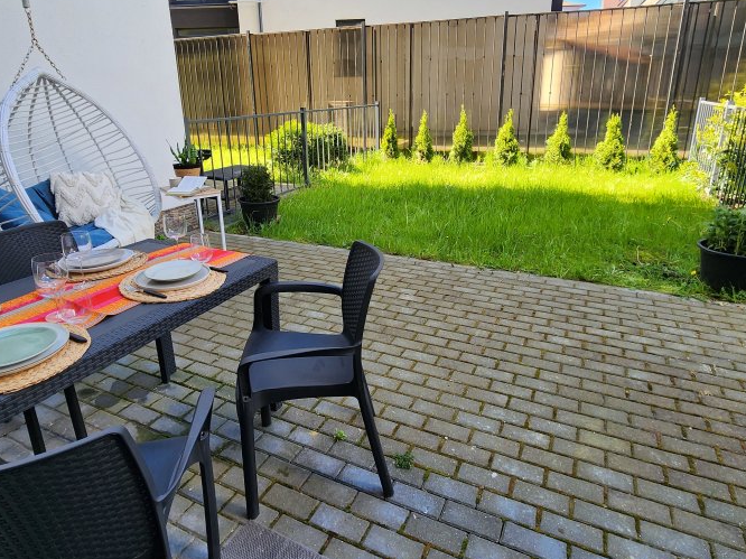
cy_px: 234
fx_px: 431
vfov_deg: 65.5
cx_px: 361
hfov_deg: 81.7
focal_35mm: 20
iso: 50
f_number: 2.2
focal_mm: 2.2
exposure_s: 1/189
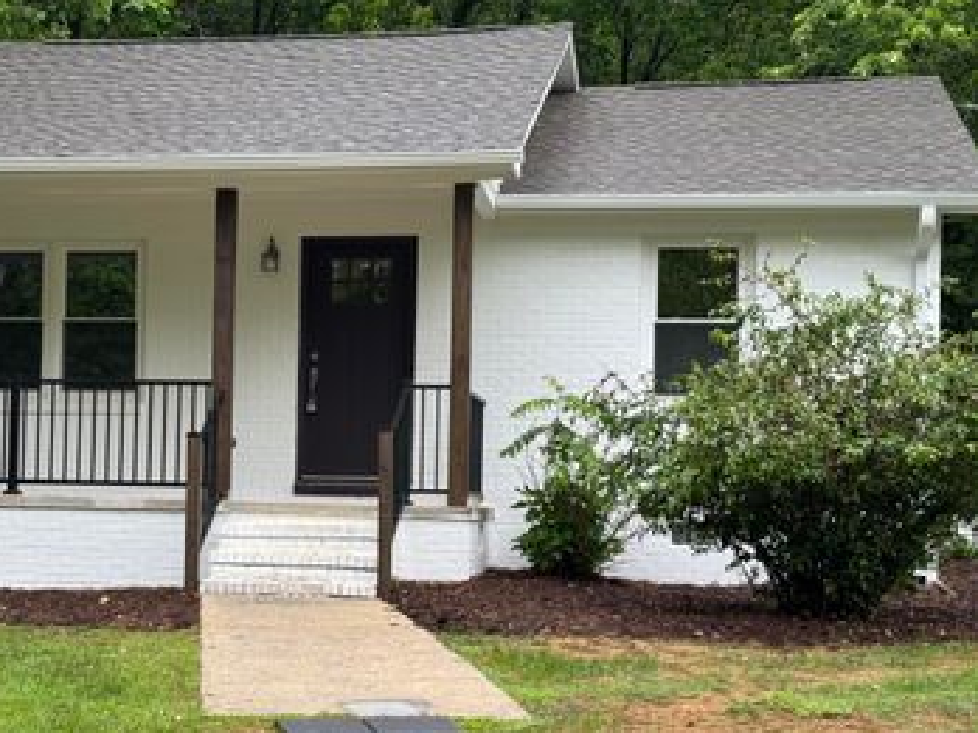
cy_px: 409
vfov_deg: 21.3
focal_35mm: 69
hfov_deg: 27.9
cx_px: 281
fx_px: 1949
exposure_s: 1/261
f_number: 1.78
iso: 64
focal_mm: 6.76
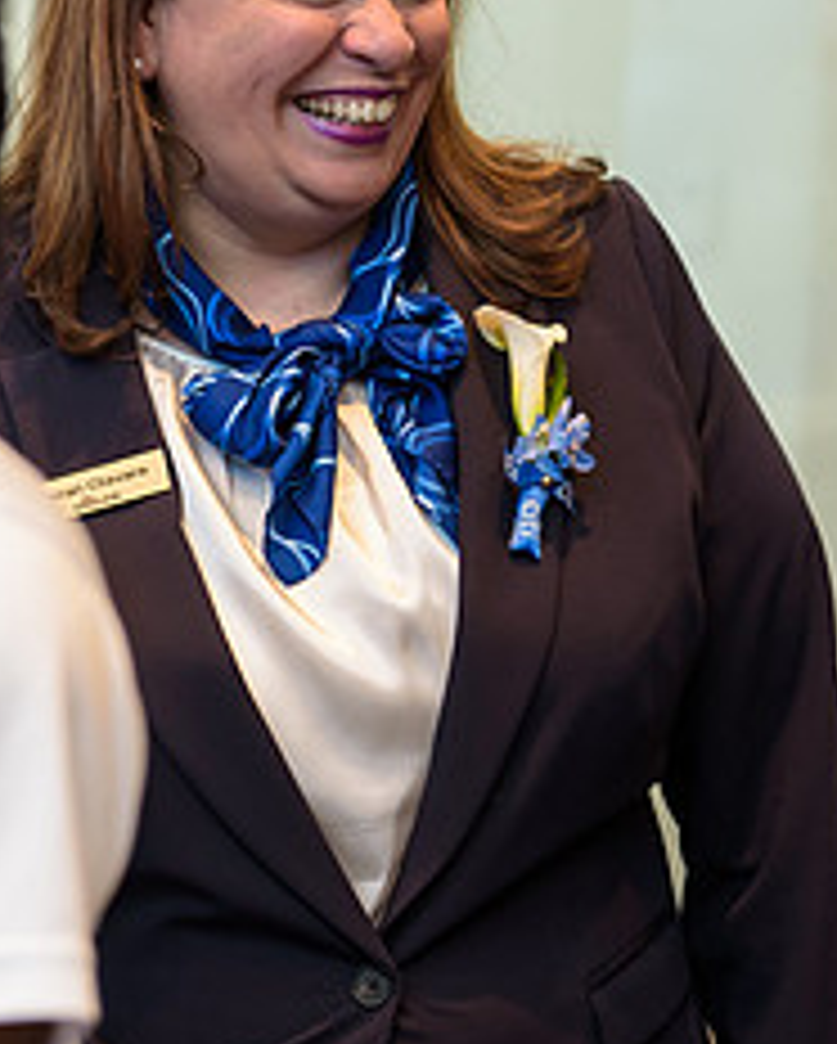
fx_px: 4206
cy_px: 281
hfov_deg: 11.3
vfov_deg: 14.1
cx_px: 837
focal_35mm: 136
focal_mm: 58
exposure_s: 1/250
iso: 1000
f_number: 3.2
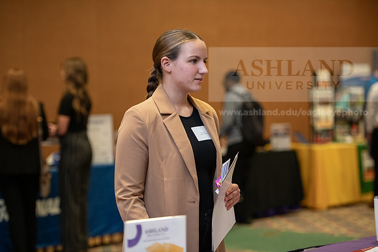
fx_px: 1103
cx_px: 189
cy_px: 126
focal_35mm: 105
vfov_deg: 13.0
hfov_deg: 19.5
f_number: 2.8
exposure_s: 1/200
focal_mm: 105
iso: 1600
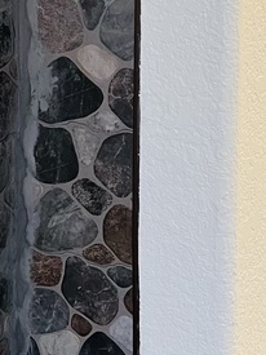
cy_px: 36
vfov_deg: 18.9
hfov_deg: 14.2
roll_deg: +1.3
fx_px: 1046
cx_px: -22
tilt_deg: -7.8
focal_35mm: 102
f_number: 1.5
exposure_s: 1/60
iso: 100
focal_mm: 5.7
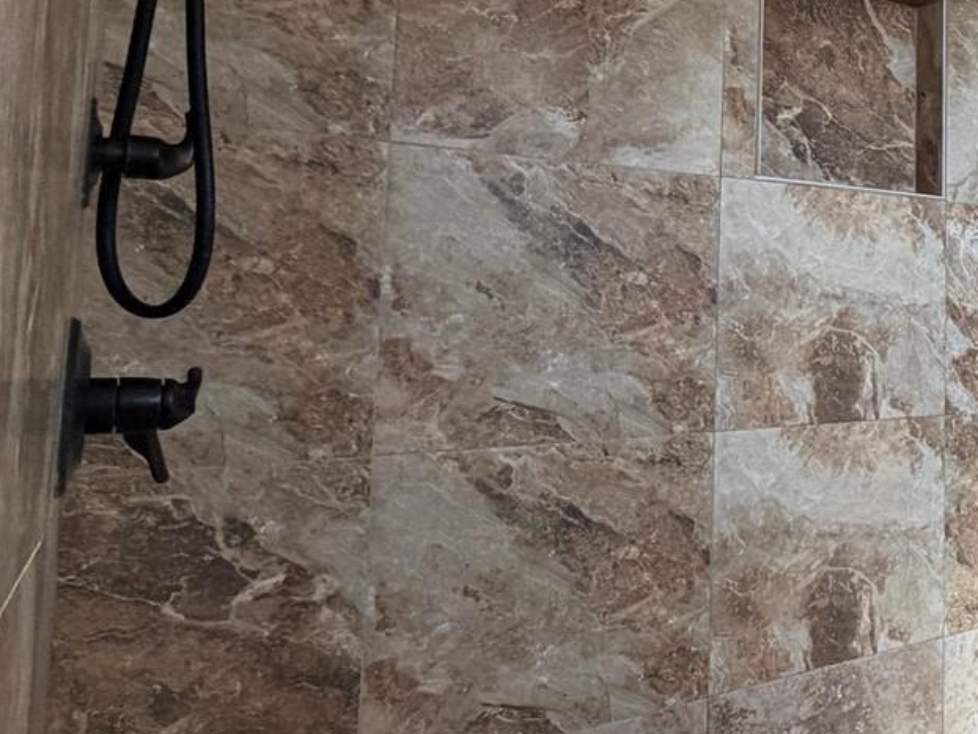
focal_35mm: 36
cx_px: 1253
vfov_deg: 39.4
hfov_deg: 35.8
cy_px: 266
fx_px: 1017
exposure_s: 1/120
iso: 160
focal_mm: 2.22
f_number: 2.2
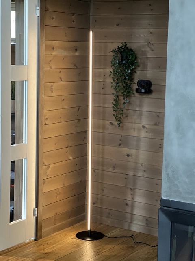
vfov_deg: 25.3
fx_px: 578
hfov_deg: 19.1
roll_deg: -1.6
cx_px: 98
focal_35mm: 77
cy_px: 130
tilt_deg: -5.9
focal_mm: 9
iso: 400
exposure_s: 1/24
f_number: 2.8
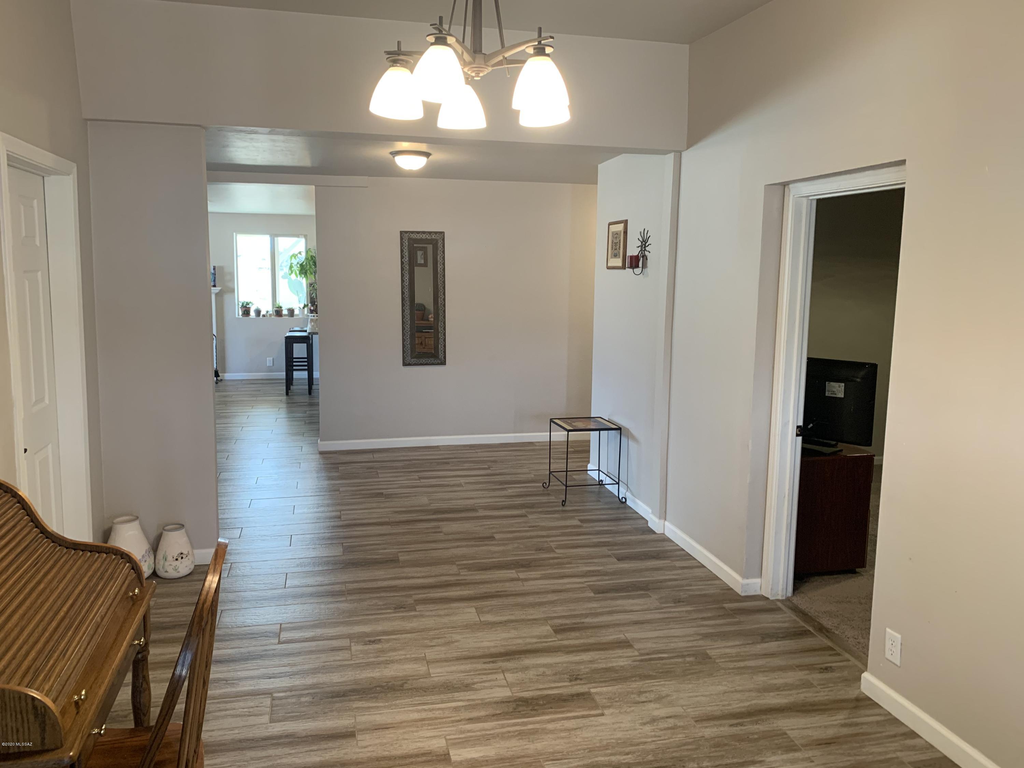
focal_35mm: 26
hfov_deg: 67.3
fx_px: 769
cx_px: 512
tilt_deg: -6.9
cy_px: 384
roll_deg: +0.0
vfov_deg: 53.1
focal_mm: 4.25
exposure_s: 1/60
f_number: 1.8
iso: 125
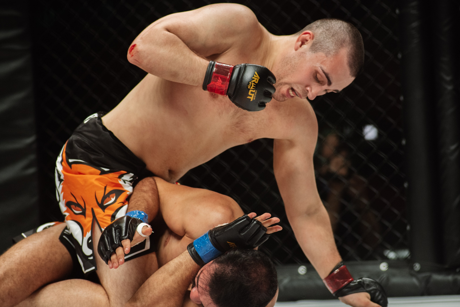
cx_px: 236
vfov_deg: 7.6
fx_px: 2313
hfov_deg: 11.4
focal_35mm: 181
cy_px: 164
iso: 2000
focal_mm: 160
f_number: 4
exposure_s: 1/1000
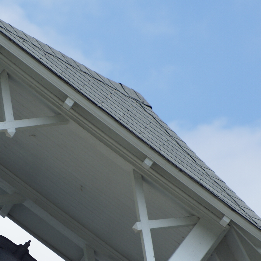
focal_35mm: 588
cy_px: 231
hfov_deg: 3.0
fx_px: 5016
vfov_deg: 3.0
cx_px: 39
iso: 100
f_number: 8
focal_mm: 160
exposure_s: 1/320
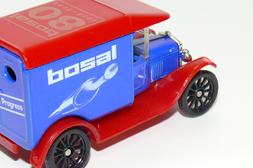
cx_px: 96
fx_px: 998
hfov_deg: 14.4
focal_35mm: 142
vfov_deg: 9.7
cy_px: 76
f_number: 4
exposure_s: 1/30
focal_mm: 12.9
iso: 100
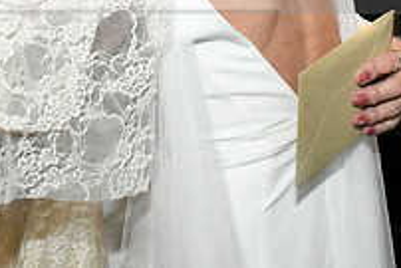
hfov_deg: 18.5
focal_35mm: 109
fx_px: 1215
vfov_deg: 12.1
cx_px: 345
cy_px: -114
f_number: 11
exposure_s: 1/60
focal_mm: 38
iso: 6400
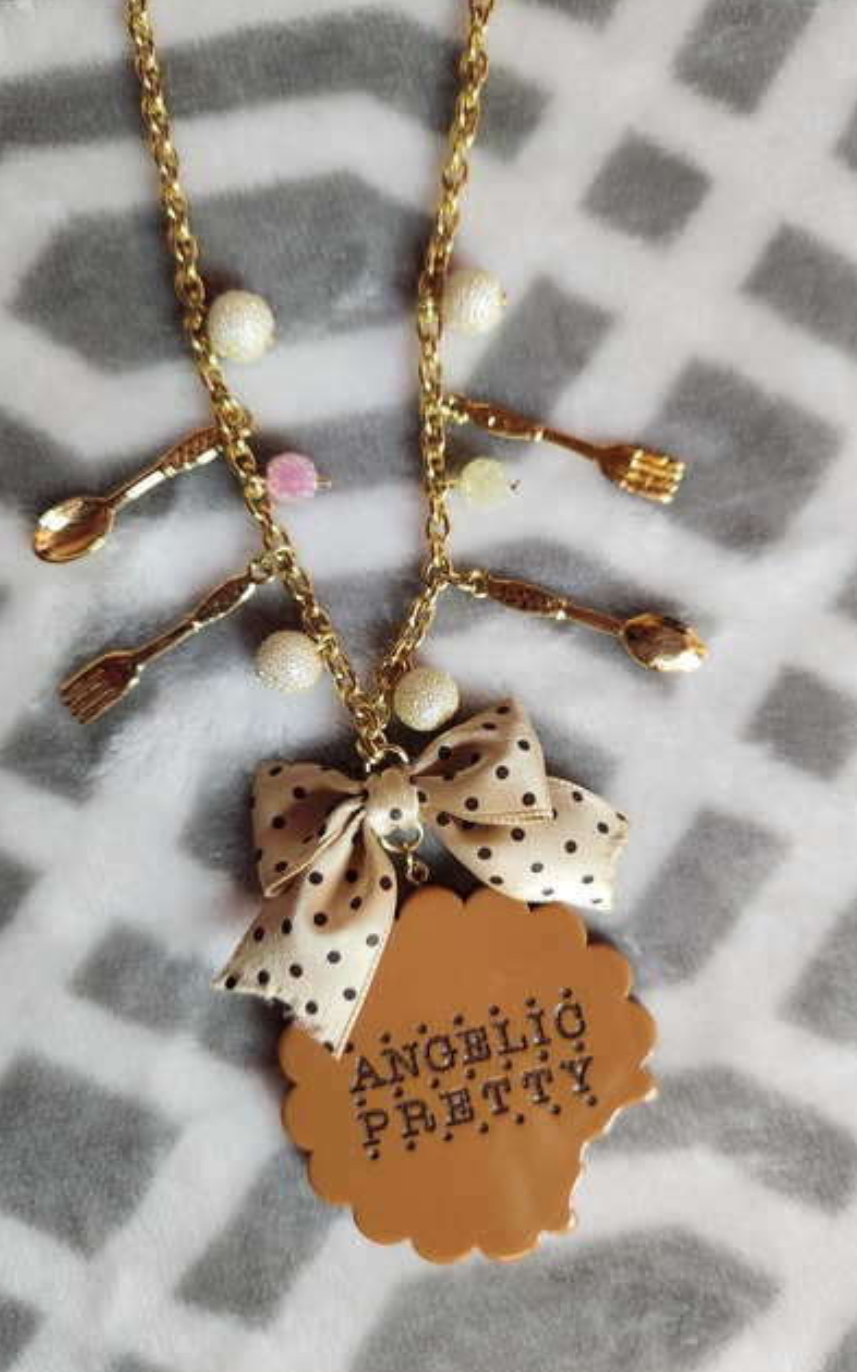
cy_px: 677
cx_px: 458
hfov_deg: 49.2
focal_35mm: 25
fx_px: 934
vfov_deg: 72.5
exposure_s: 1/120
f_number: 1.8
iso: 500
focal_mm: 5.4
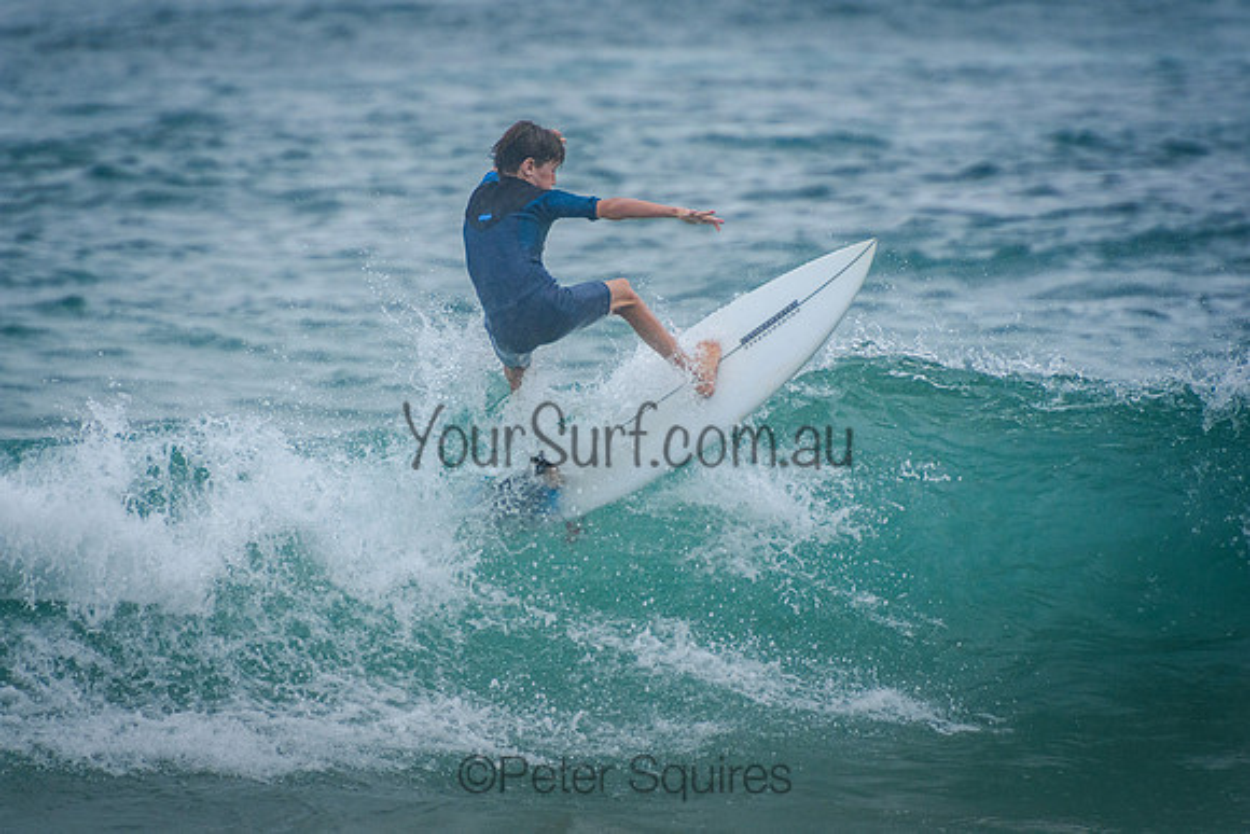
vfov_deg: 2.3
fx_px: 20837
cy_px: 417
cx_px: 625
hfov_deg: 3.4
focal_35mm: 600
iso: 560
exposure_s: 1/2000
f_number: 5.6
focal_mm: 400
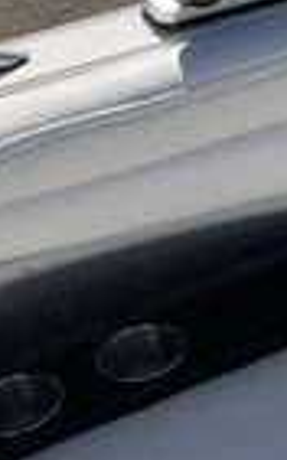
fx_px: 1090
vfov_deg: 23.2
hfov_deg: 13.7
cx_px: 483
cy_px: 414
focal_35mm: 87
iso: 25
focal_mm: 3
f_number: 1.8
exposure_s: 1/3322
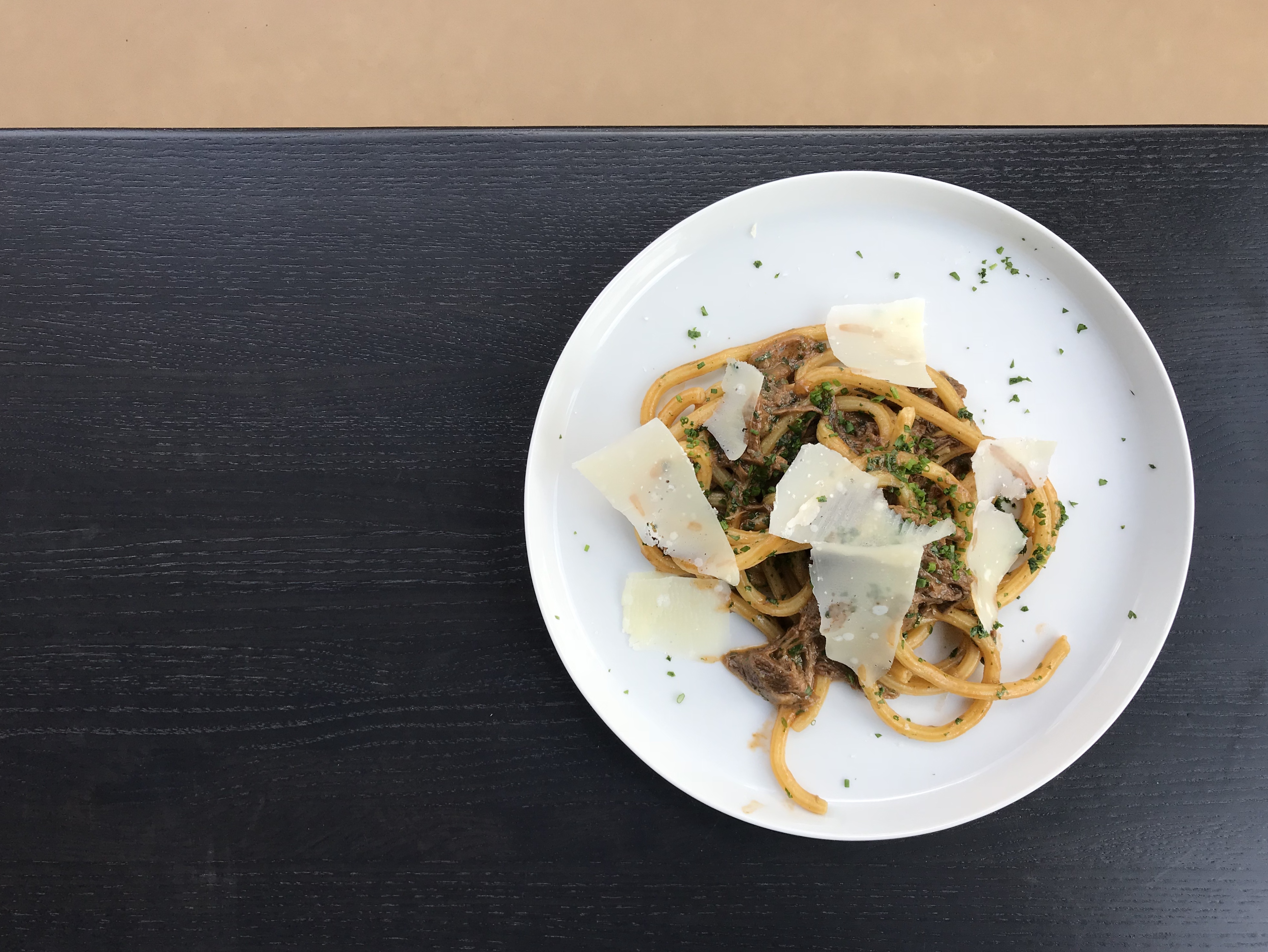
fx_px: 1026
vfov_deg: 49.8
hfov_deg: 63.4
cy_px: 476
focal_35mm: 28
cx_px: 634
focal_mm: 3.99
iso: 20
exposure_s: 1/254
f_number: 1.8
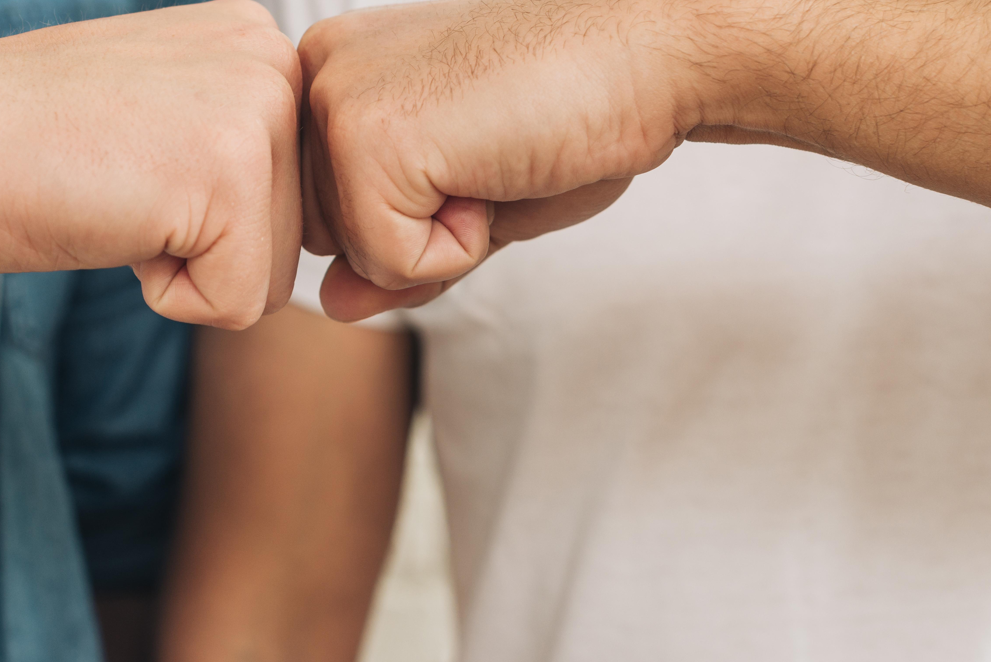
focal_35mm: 81
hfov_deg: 24.8
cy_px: 151
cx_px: 259
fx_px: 2230
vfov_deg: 16.8
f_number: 4
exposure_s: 1/160
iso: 400
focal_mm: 50
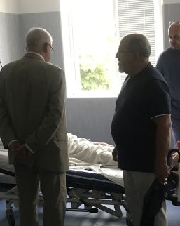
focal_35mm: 51
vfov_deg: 36.5
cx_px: 121
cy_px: 142
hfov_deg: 29.4
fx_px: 340
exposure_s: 1/14
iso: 100
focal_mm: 3.99
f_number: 1.8
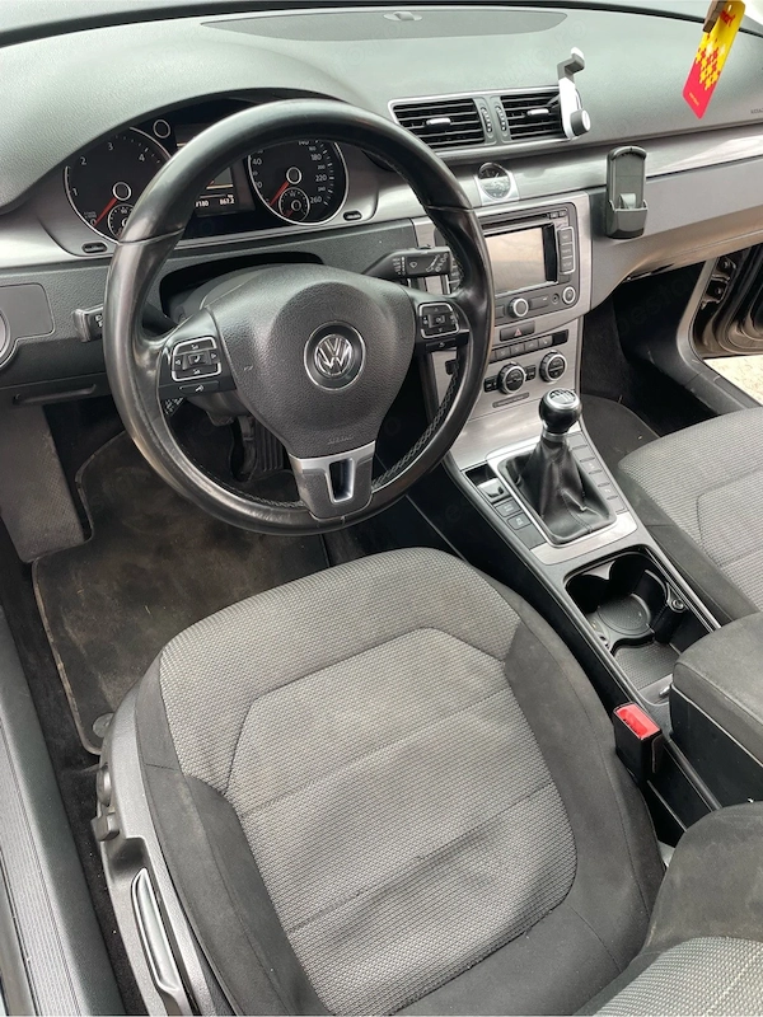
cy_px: 508
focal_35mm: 26
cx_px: 382
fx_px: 764
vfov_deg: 67.3
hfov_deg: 53.1
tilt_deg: -46.4
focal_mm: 4.2
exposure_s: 1/102
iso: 125
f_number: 1.6
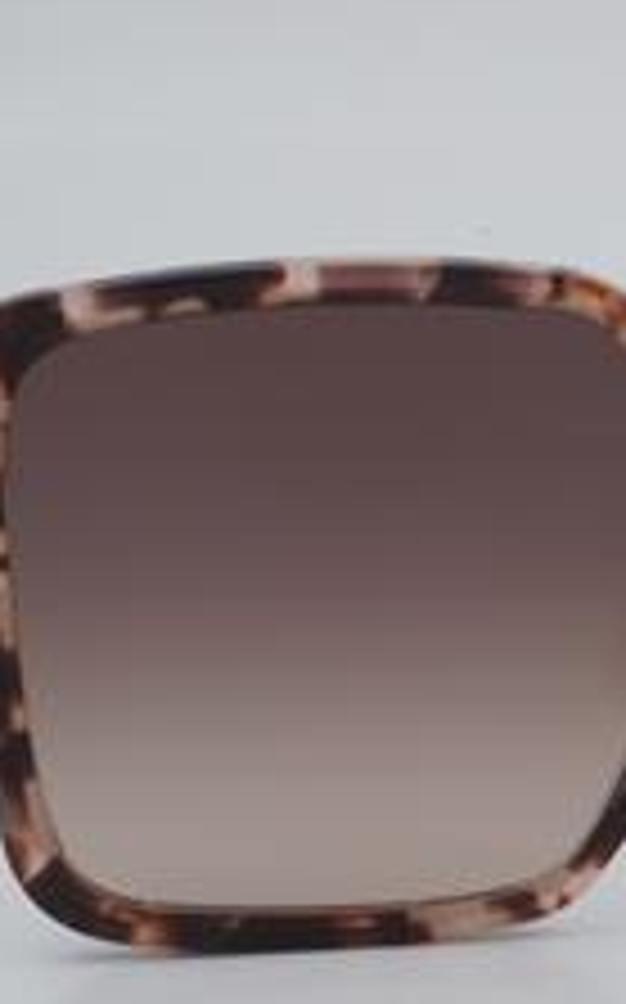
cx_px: 815
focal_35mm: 151
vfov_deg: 13.9
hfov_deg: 8.5
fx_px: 4127
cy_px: 567
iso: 100
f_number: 32
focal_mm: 55
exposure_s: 1/4
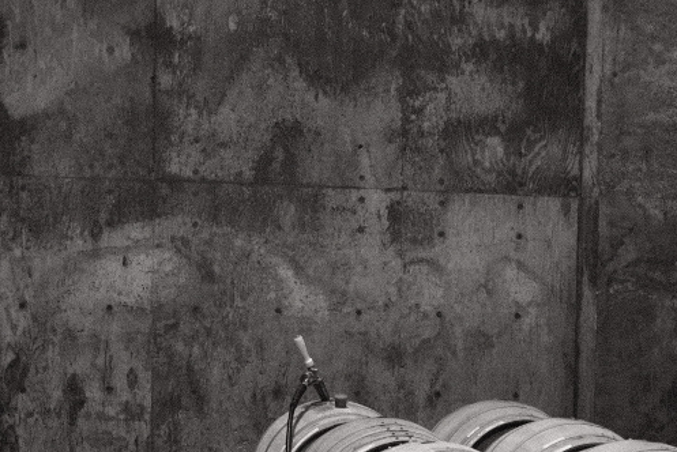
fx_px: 2352
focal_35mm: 125
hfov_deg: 16.1
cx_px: 672
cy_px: 513
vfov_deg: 10.8
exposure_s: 1/34
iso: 640
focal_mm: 23
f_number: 2
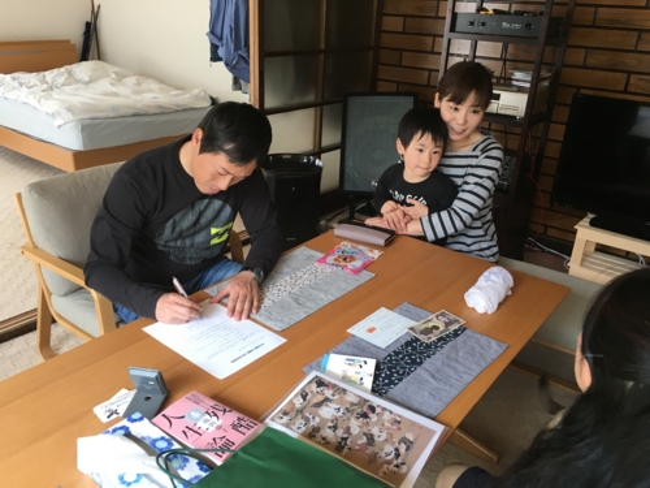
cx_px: 325
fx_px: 545
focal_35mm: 29
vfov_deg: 48.2
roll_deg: -1.7
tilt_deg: -23.8
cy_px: 244
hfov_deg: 61.7
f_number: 2.2
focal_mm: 4.15
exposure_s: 1/30
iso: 32
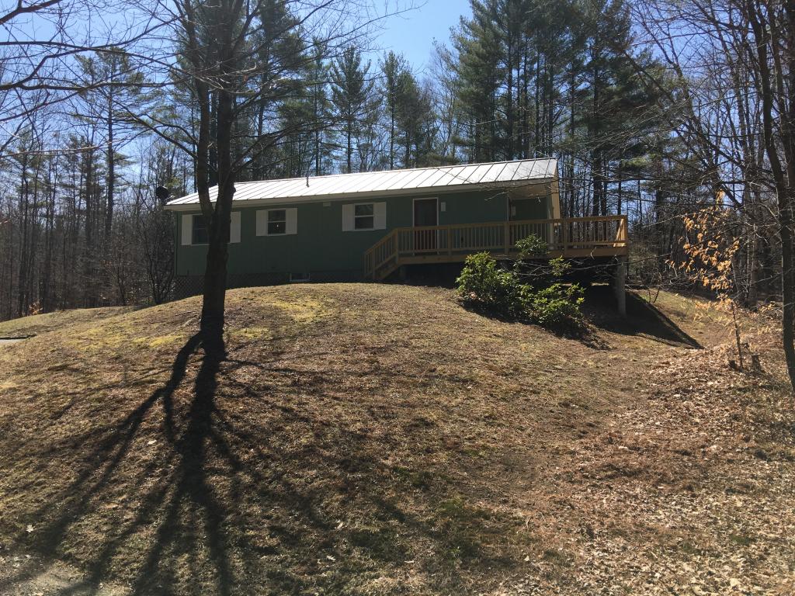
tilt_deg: +4.7
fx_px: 666
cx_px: 398
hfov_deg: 61.7
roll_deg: +0.3
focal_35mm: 29
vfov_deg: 48.2
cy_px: 298
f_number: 2.2
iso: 25
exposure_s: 1/1068
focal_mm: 4.15
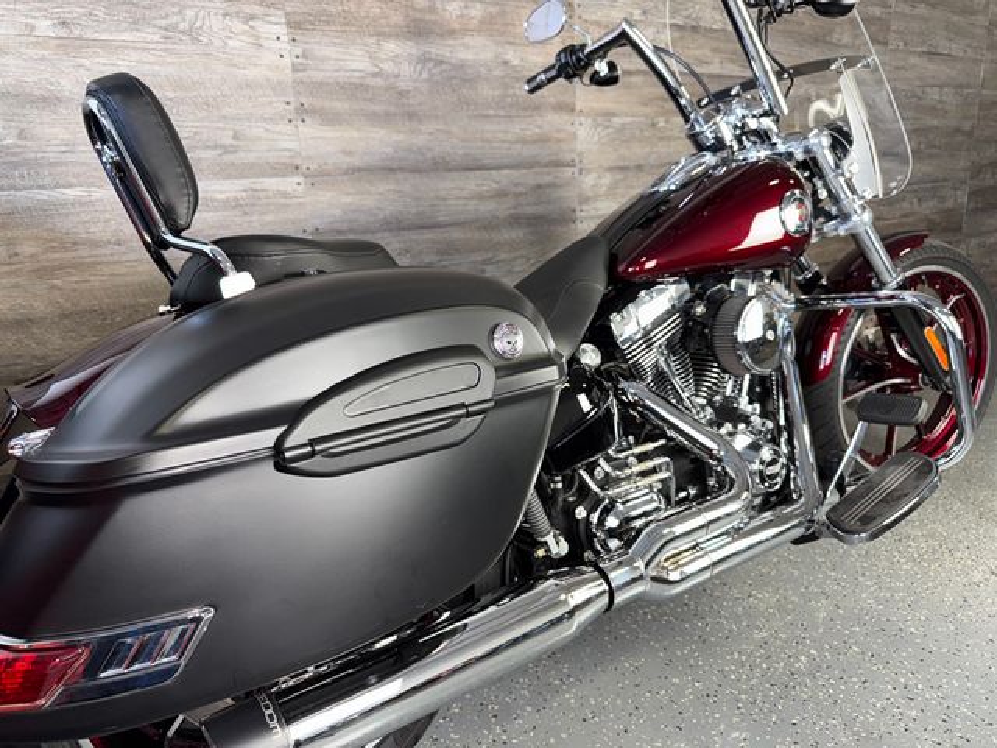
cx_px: 498
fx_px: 691
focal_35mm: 24
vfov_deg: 56.8
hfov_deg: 71.6
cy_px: 374
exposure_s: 1/27
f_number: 1.78
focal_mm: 6.76
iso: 64
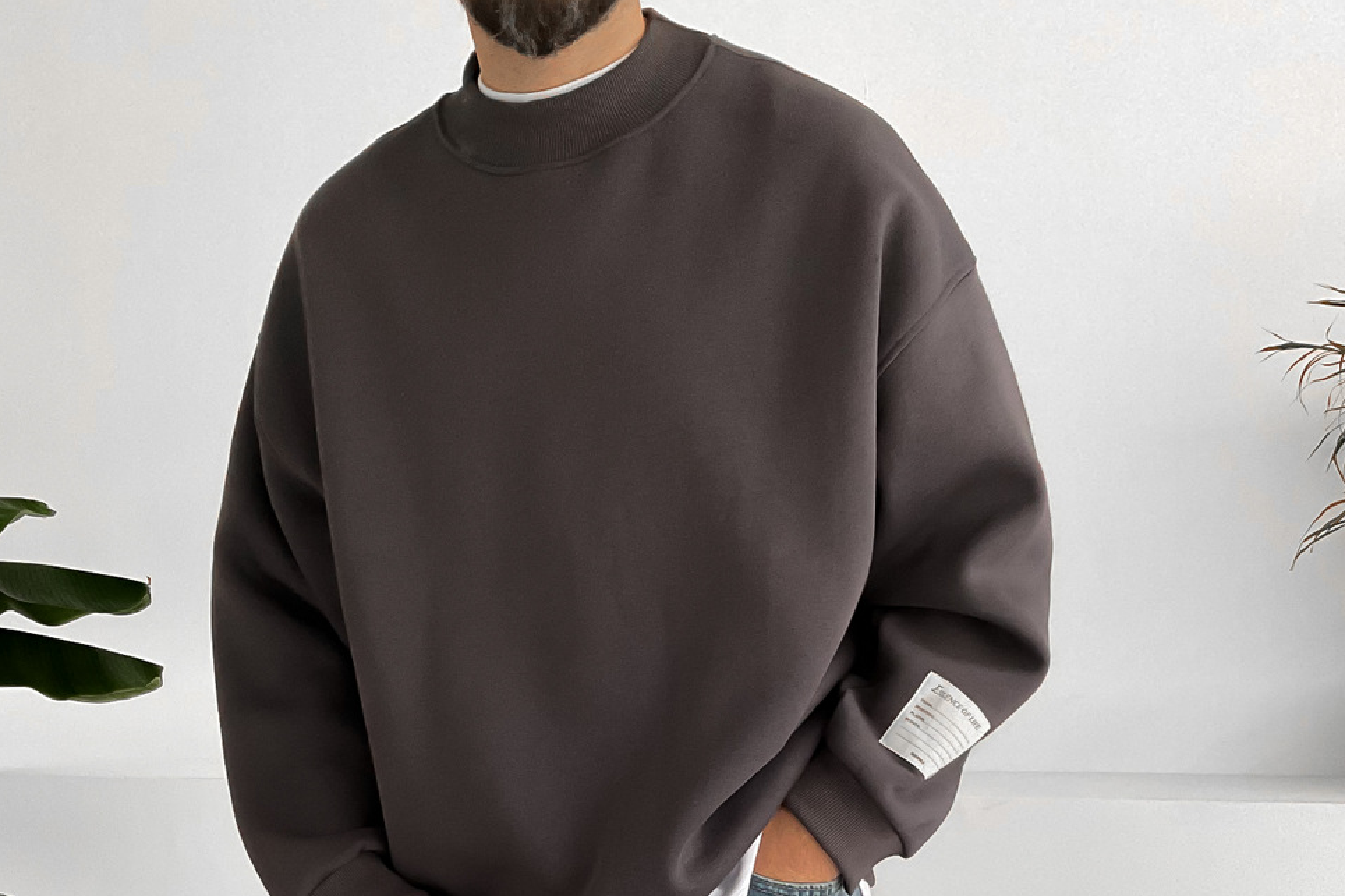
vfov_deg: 24.7
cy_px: 1035
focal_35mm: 50
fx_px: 1868
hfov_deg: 39.6
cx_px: 676
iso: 125
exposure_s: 1/60
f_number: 1.8
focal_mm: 3
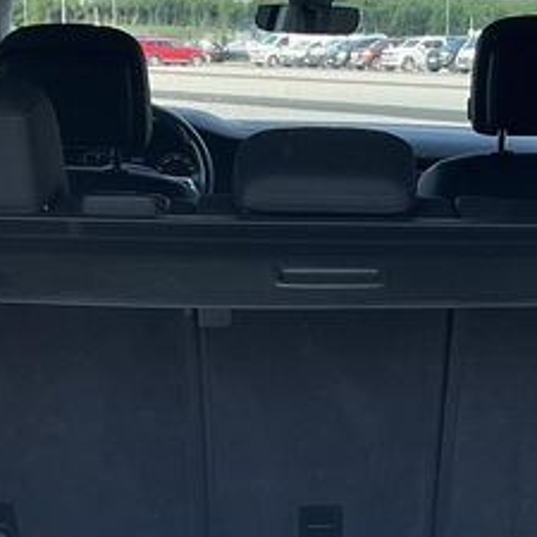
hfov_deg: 19.0
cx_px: 365
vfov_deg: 18.7
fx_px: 1597
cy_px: 508
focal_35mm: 91
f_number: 1.8
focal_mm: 3
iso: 25
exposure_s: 1/929
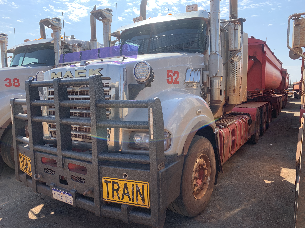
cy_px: 114
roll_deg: +0.9
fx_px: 229
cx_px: 152
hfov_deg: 67.3
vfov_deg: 53.1
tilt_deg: -4.0
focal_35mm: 26
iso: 25
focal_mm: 4.25
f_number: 1.8
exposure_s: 1/829
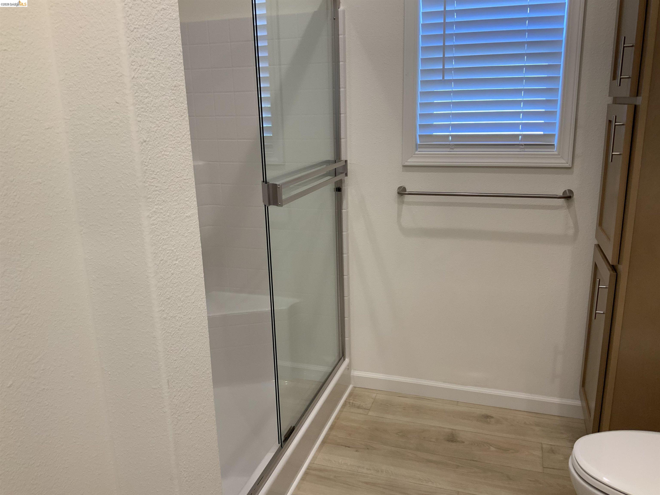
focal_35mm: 29
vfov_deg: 48.2
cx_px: 330
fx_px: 553
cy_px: 248
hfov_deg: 61.7
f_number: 1.8
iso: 64
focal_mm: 3
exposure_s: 1/120
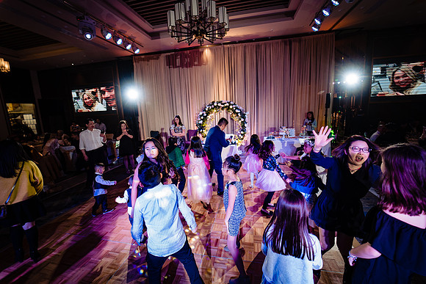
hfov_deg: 104.2
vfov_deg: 81.2
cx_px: 213
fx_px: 166
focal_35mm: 14
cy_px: 142
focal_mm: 14
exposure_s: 1/160
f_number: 2.8
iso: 1250
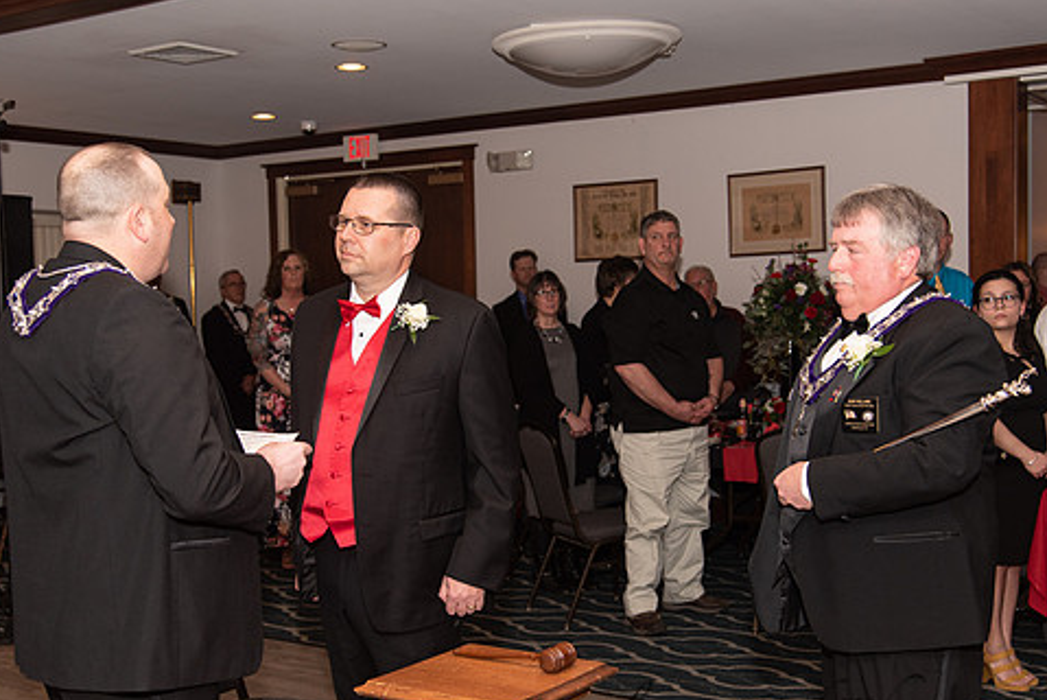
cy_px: 382
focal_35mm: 46
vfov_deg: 29.3
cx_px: 514
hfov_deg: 42.7
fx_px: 1339
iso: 800
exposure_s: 1/200
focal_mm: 38
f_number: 4
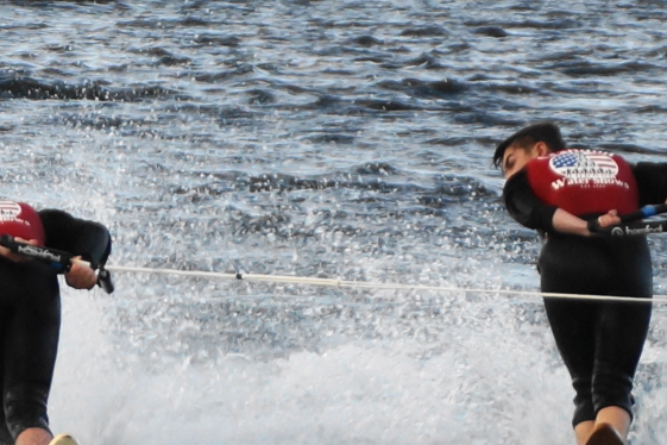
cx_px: 334
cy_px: 316
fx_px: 6429
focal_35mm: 347
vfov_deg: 4.0
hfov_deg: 5.9
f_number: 5.6
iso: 320
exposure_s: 1/200
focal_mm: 130
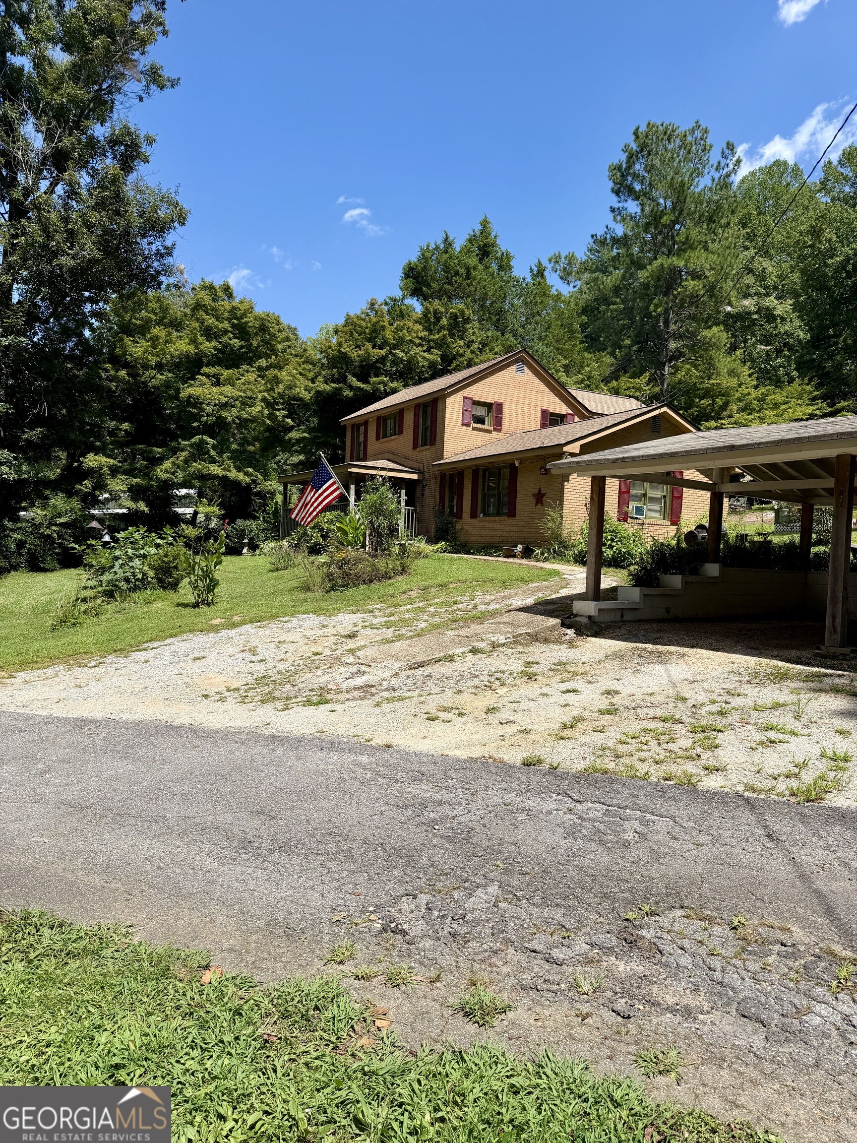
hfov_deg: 56.8
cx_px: 428
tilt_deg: -1.1
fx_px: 792
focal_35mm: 24
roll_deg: -2.7
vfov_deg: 71.6
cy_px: 572
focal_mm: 6.76
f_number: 1.78
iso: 80
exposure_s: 1/4405
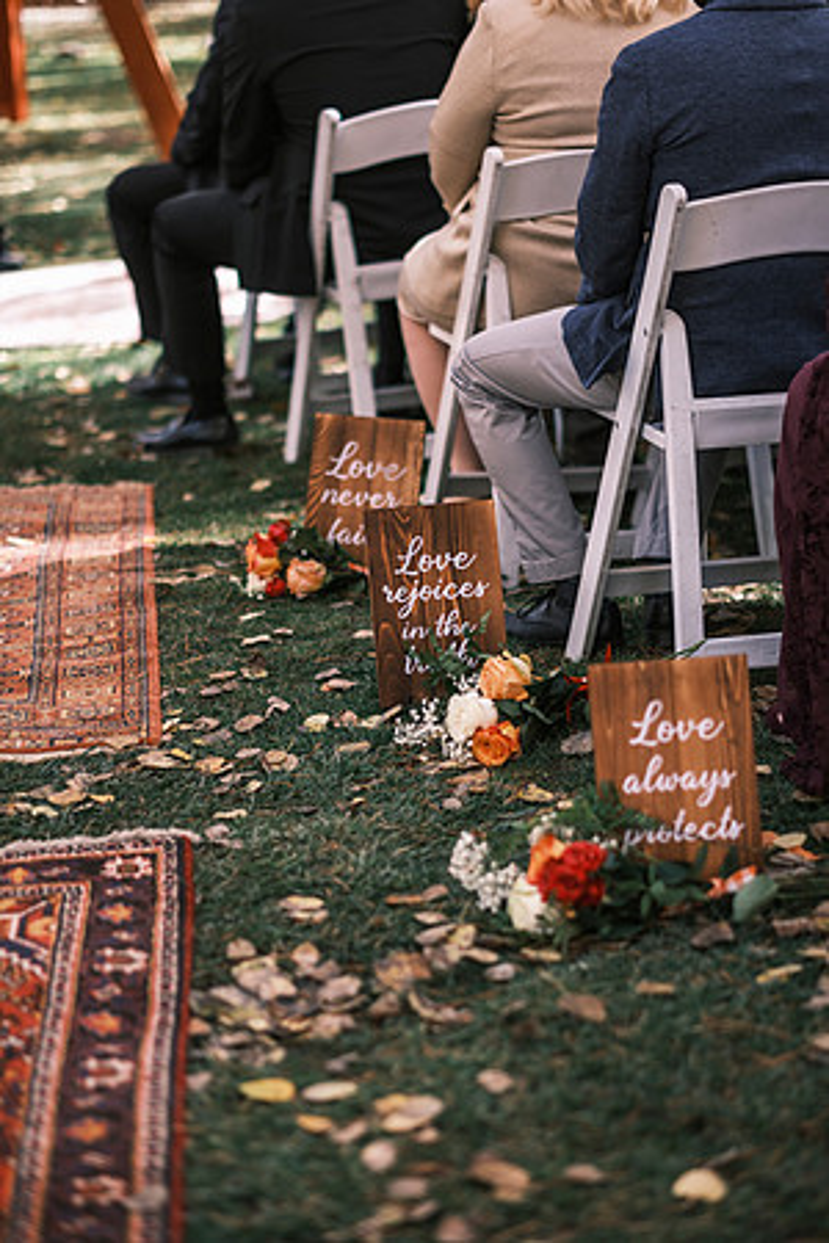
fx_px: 2901
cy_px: 622
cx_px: 414
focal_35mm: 84
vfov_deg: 24.2
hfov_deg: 16.3
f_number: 1.2
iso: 200
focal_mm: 56
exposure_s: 1/2000
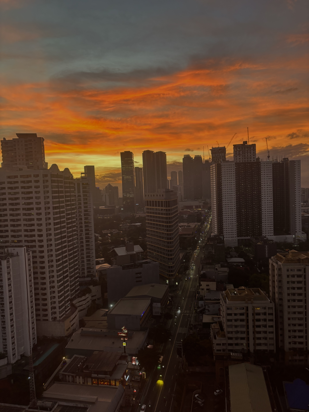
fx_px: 309
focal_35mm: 26
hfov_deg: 53.1
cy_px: 206
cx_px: 154
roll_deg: +2.0
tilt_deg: -3.2
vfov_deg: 67.3
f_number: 1.6
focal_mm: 5.96
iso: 125
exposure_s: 1/60
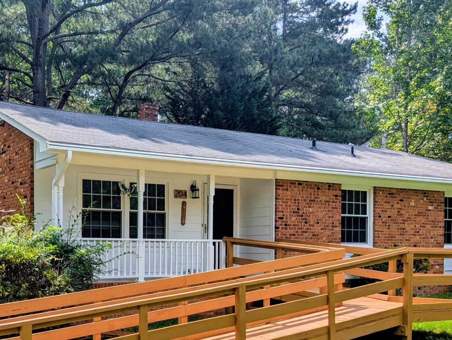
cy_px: 264
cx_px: 165
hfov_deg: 40.1
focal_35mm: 47
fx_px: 614
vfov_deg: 30.3
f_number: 1.85
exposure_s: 1/1919
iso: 42
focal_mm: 6.81
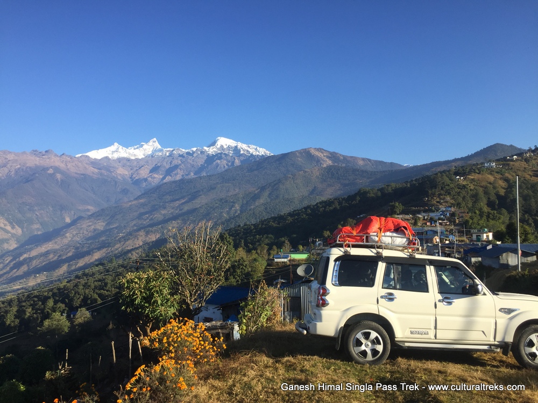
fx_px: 451
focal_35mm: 29
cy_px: 202
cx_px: 269
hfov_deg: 61.7
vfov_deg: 48.2
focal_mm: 4.15
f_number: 2.2
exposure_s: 1/1199
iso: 32
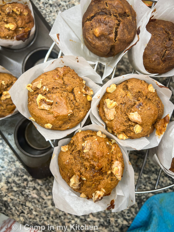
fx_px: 174
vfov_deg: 67.3
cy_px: 116
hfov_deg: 53.1
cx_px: 87
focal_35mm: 26
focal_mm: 5.7
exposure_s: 1/120
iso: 80
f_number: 1.5
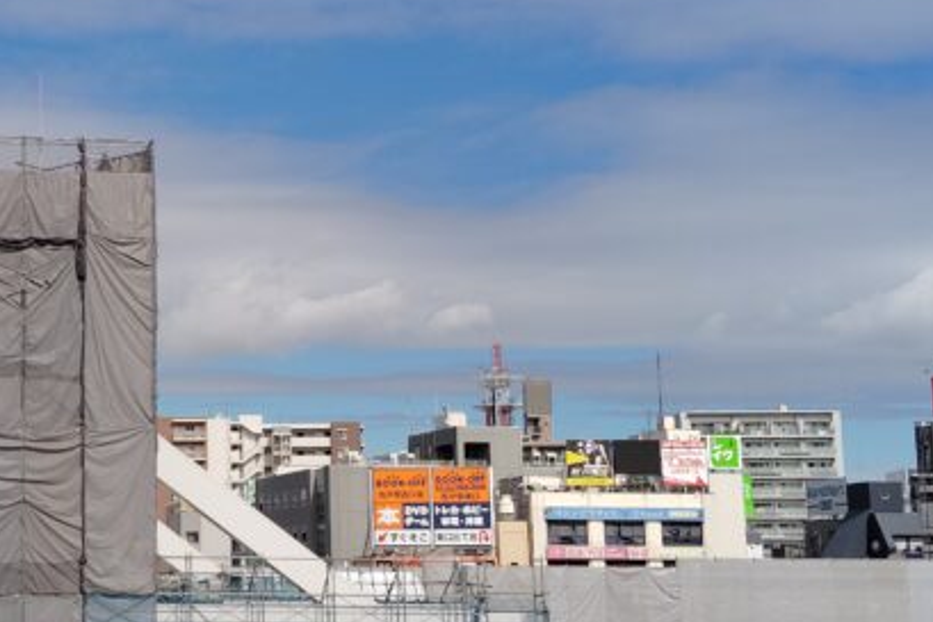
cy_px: 297
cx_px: 91
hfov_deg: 26.7
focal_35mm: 73
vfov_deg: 18.7
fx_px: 1892
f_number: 1.8
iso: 50
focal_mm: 4.22
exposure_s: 1/1400
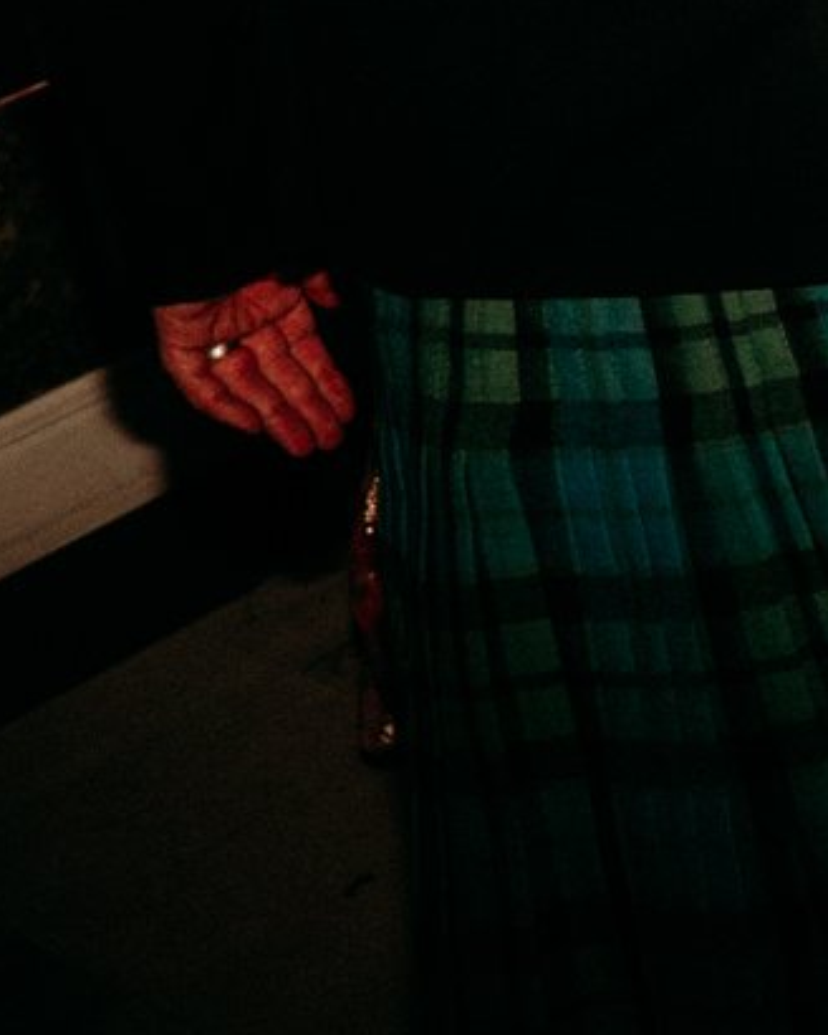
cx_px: 2292
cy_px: -617
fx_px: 4380
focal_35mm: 143
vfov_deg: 12.6
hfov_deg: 9.1
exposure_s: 1/125
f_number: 9
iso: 640
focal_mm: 25
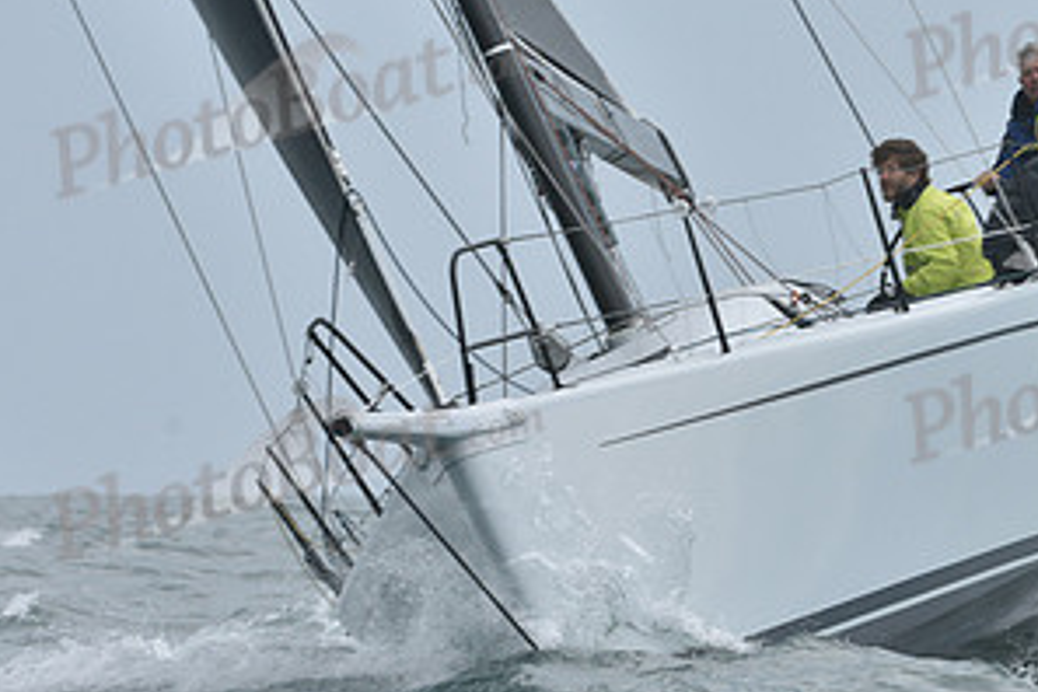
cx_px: 727
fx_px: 13493
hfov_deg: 4.4
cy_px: 239
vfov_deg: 2.9
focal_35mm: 468
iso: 320
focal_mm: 240
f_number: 8
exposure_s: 1/1000
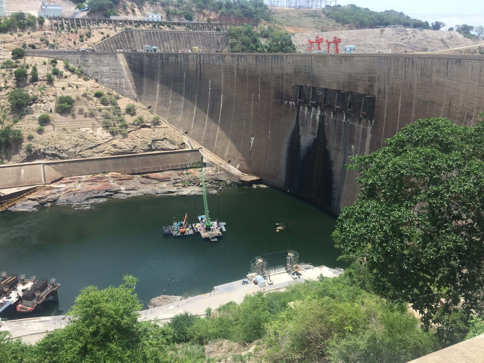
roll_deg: -1.1
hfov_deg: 61.7
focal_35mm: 29
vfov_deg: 48.2
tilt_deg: -17.3
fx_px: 405
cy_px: 182
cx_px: 242
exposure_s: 1/1199
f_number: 2.2
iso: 32
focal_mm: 4.15
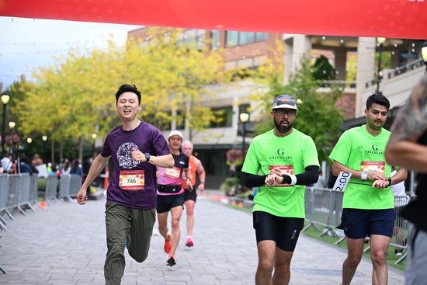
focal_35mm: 85
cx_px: 214
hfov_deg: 23.9
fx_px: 1008
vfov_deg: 16.1
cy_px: 142
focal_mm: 85
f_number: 2.8
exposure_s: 1/2000
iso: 640
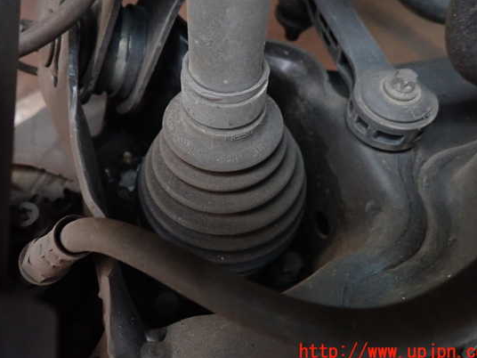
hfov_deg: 63.4
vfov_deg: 49.7
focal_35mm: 28
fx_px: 386
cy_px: 163
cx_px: 233
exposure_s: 1/10
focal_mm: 4.5
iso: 800
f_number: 2
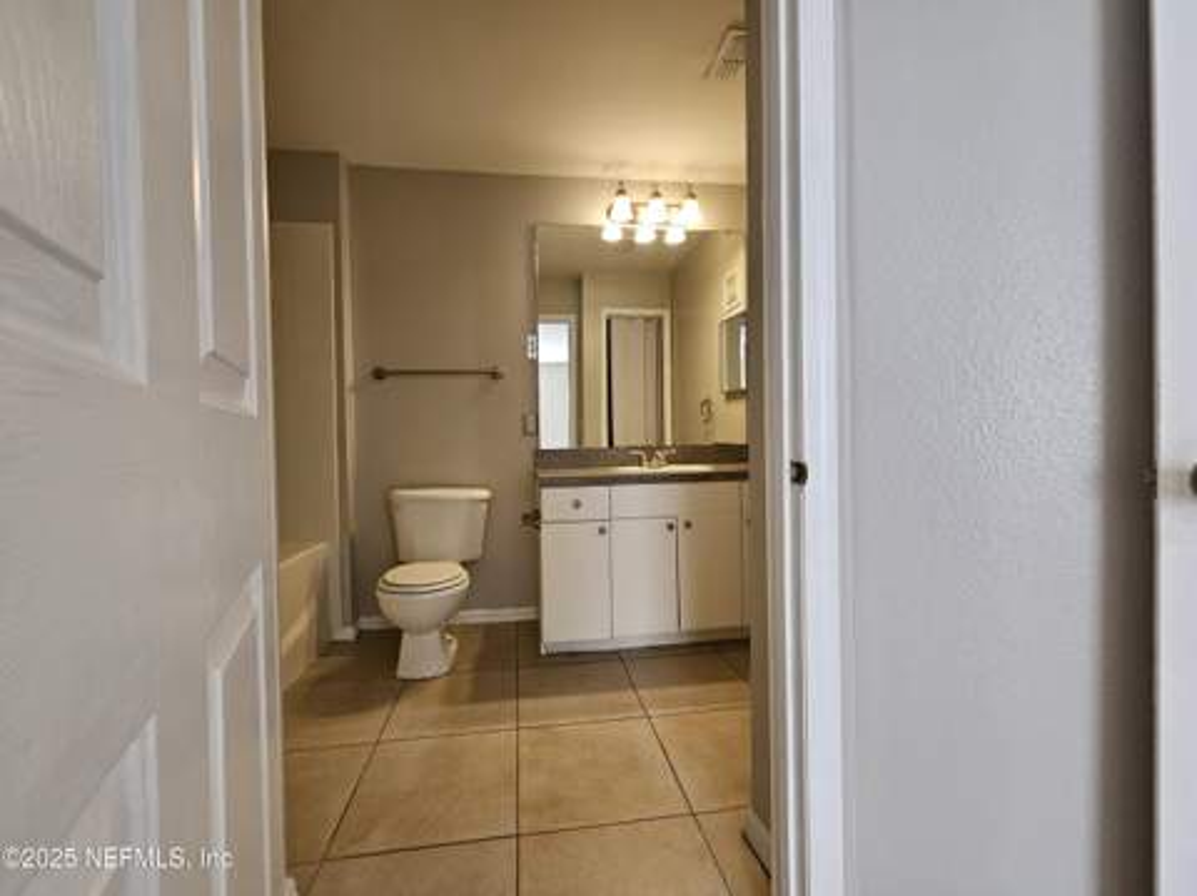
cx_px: 598
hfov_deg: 106.2
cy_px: 448
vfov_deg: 89.8
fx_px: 449
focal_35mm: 13
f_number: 2.2
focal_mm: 2.2
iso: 125
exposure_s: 1/60
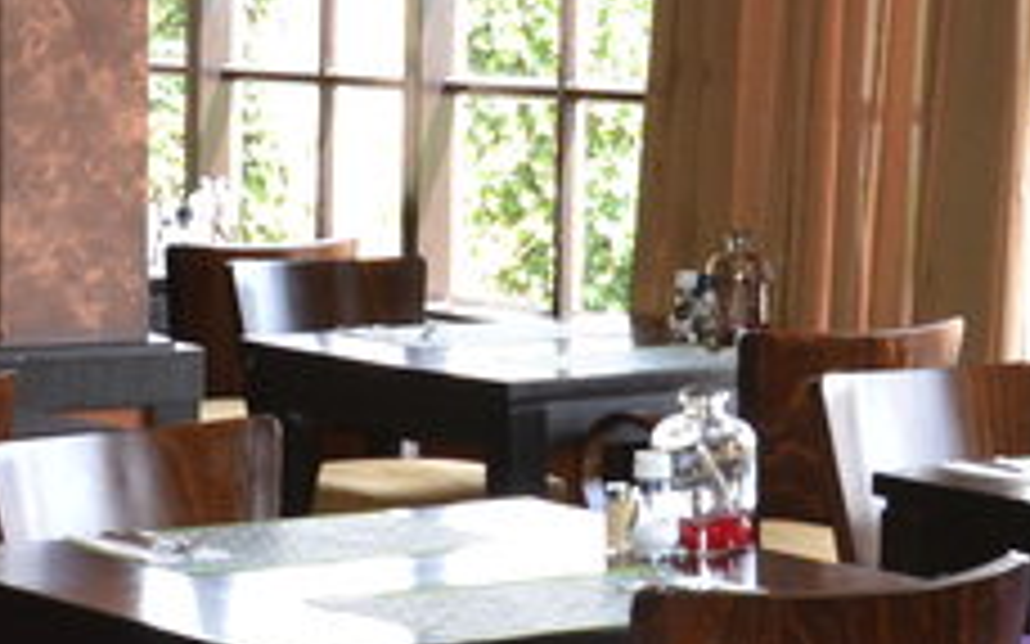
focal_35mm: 143
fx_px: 4021
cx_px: 733
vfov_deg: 9.1
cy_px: 263
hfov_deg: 14.6
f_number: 7.1
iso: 400
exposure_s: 1/60
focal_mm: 21
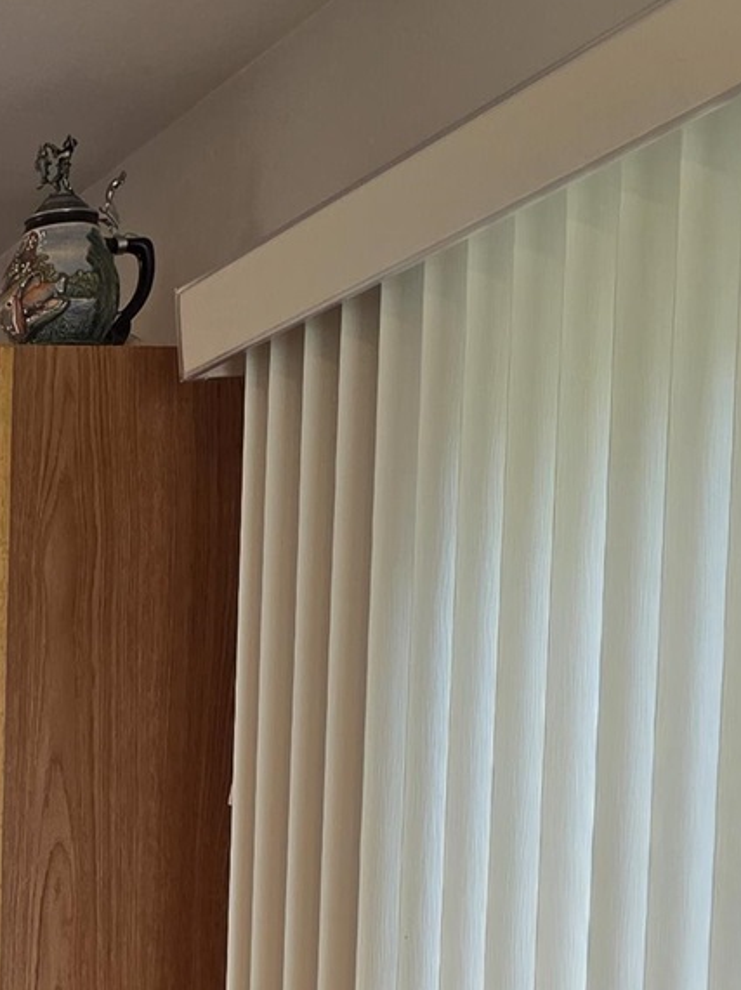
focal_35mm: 93
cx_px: -692
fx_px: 2656
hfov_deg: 13.7
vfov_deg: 20.1
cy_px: 1106
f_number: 1.7
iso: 125
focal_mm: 6.3
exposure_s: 1/120
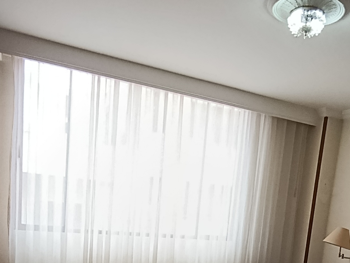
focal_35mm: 39
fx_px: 394
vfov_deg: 33.3
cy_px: 270
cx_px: 209
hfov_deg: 47.6
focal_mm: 1.65
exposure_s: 1/120
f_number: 2.2
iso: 184
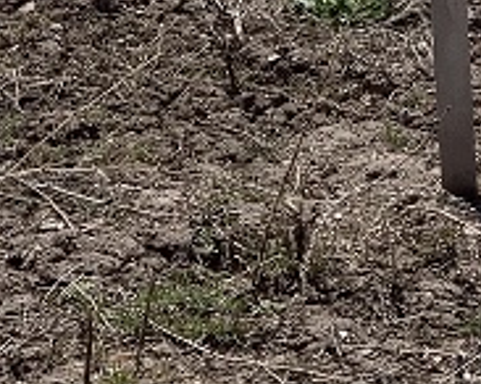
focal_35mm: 284
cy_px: -402
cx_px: 350
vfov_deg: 5.3
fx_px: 4039
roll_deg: +1.5
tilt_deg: -10.1
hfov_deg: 6.8
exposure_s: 1/1653
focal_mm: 6
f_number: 2.4
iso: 16
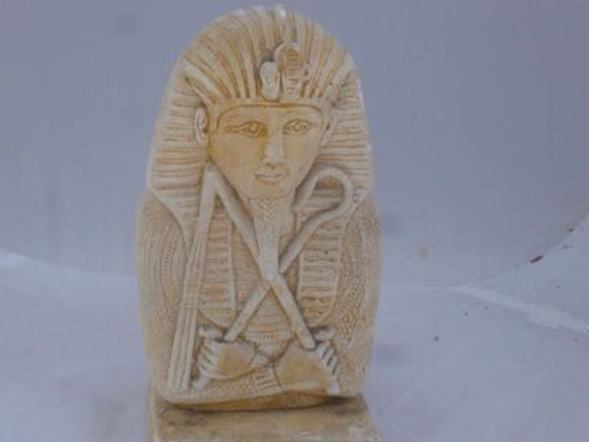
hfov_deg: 28.1
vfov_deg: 21.3
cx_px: 253
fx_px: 1174
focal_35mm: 69
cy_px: 239
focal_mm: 10.7
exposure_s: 1/160
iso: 100
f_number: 4.3
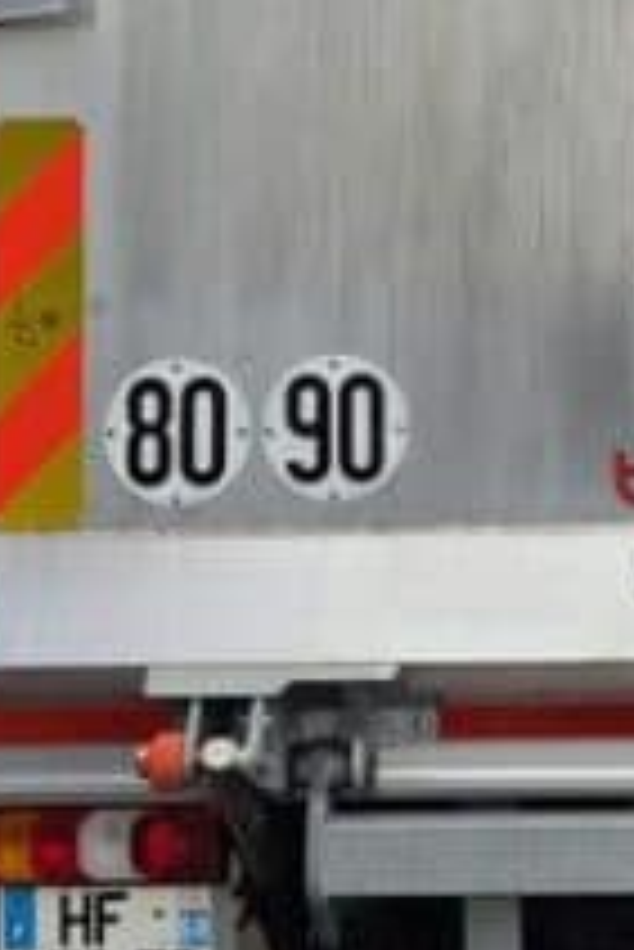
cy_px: 248
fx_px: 2294
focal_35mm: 87
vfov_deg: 23.2
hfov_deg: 15.2
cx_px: 760
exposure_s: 1/1180
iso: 25
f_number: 1.8
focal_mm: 5.4
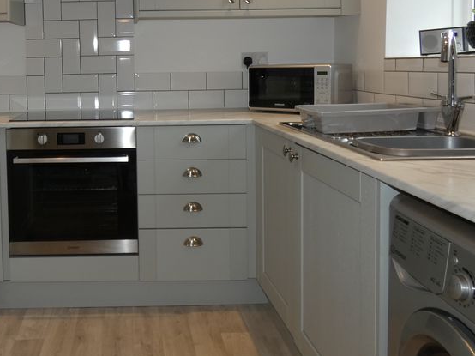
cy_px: 94
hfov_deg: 48.4
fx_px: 507
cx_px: 125
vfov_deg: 37.8
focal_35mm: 37
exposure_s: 1/60
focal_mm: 3.6
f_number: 2.8
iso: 80
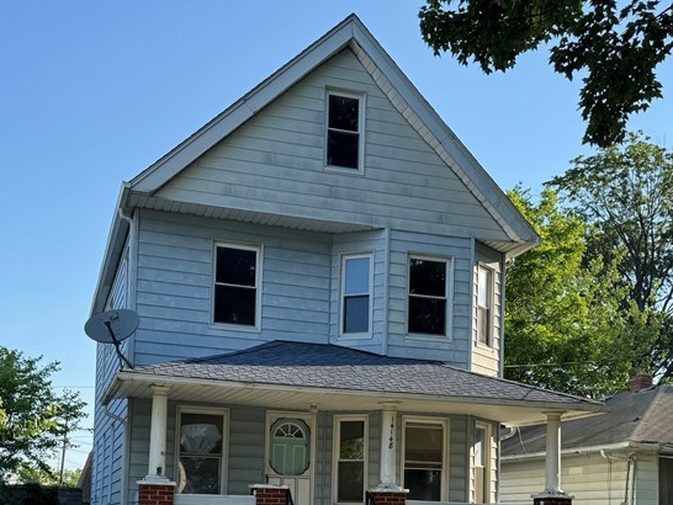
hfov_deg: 42.0
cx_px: 312
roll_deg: -1.4
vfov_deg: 30.8
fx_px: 875
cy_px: 454
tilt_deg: +4.0
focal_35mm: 45
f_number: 1.78
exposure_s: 1/1597
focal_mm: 6.76
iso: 80
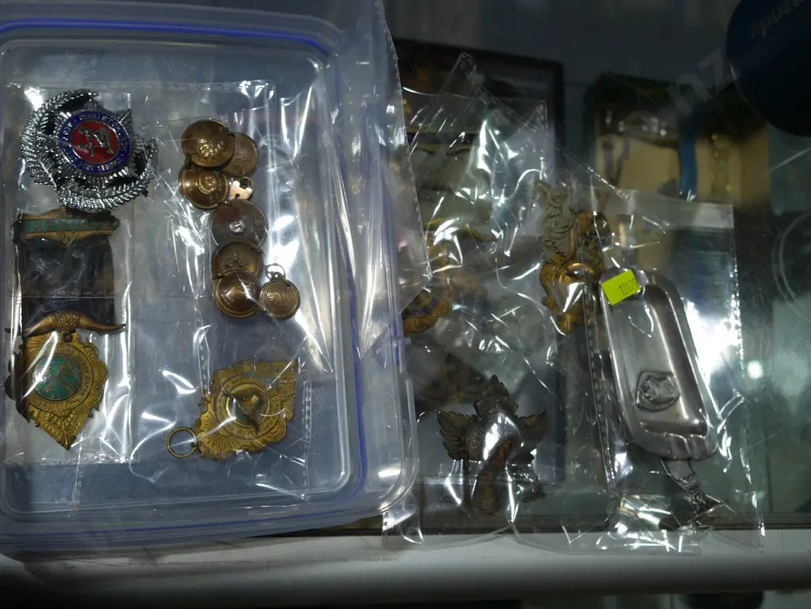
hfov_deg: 41.2
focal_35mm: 46
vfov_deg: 31.5
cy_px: 304
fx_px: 1078
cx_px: 406
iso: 200
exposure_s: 1/100
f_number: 5.6
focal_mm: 23
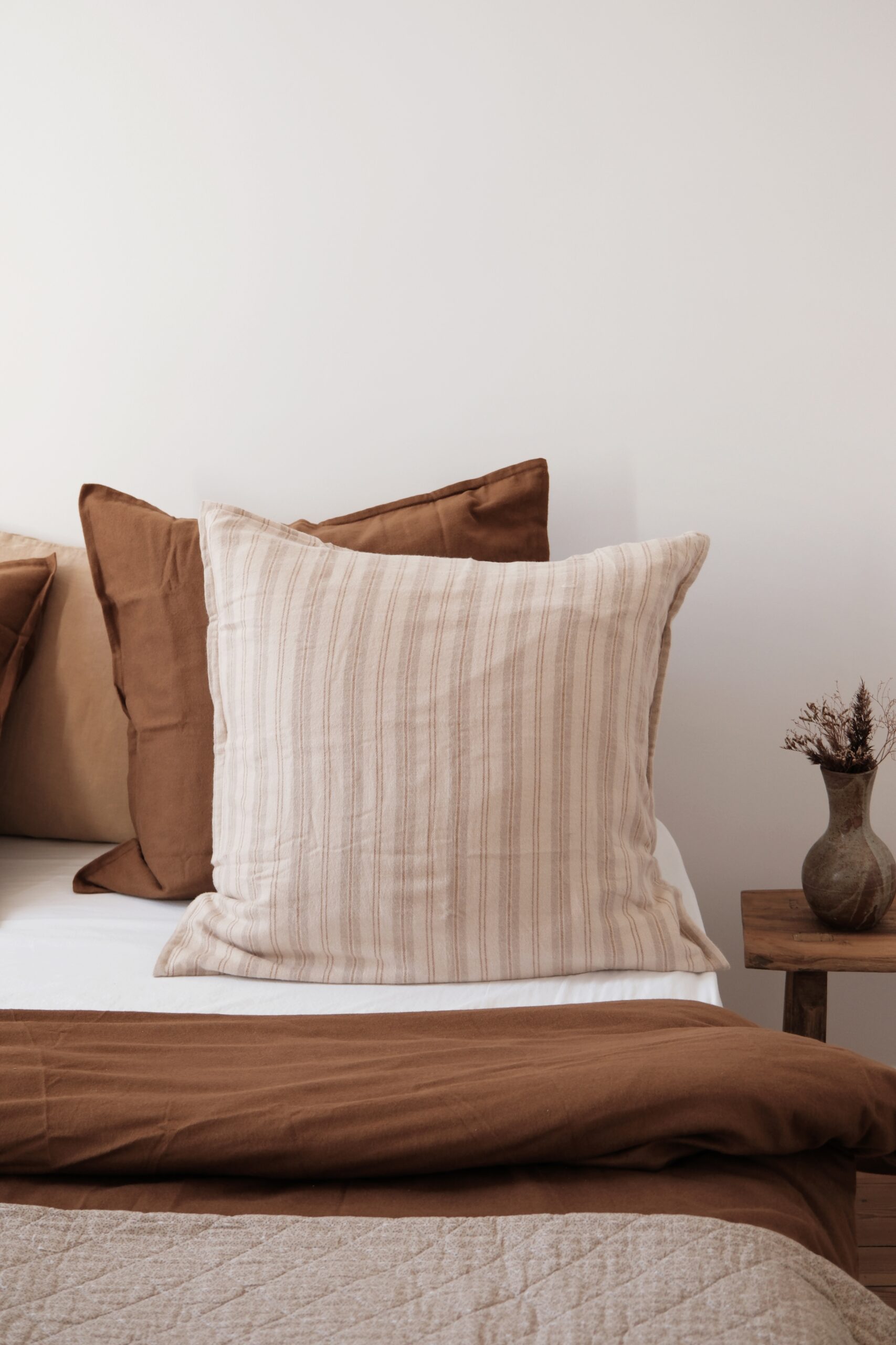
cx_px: 448
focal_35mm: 53
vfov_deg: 37.5
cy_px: 672
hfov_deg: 25.5
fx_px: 1978
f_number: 4
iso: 1600
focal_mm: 35
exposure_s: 1/52
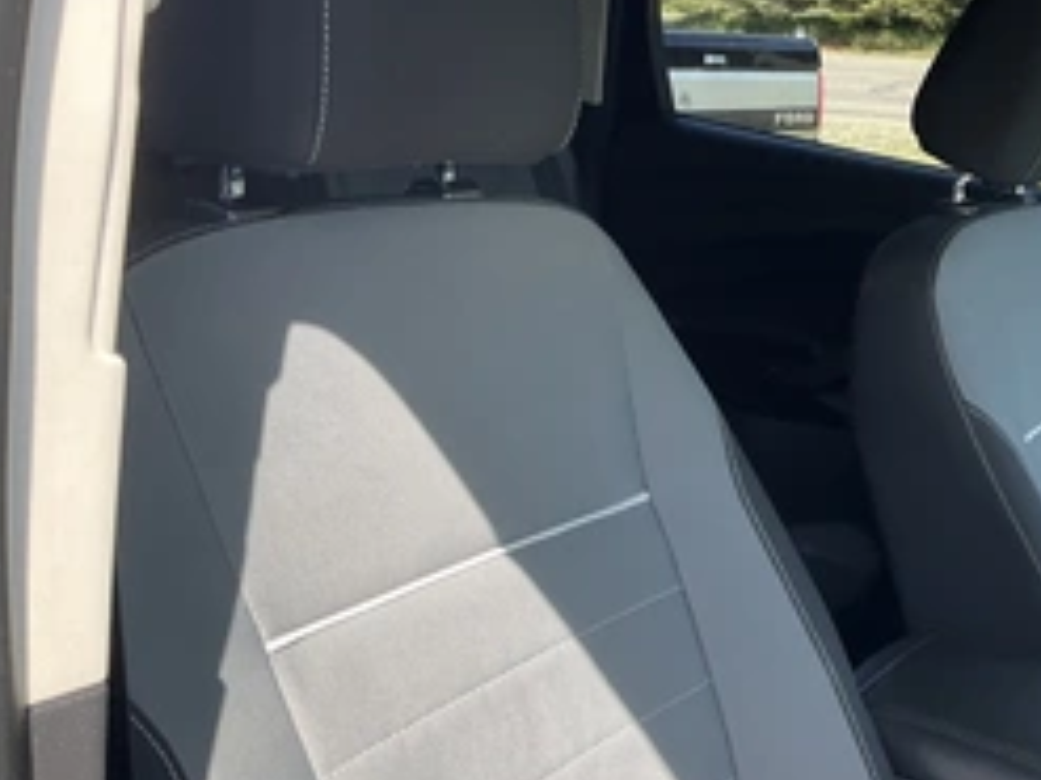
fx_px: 1413
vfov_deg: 30.8
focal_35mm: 47
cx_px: 792
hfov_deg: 39.3
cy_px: 325
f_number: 1.8
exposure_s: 1/310
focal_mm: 3
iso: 25
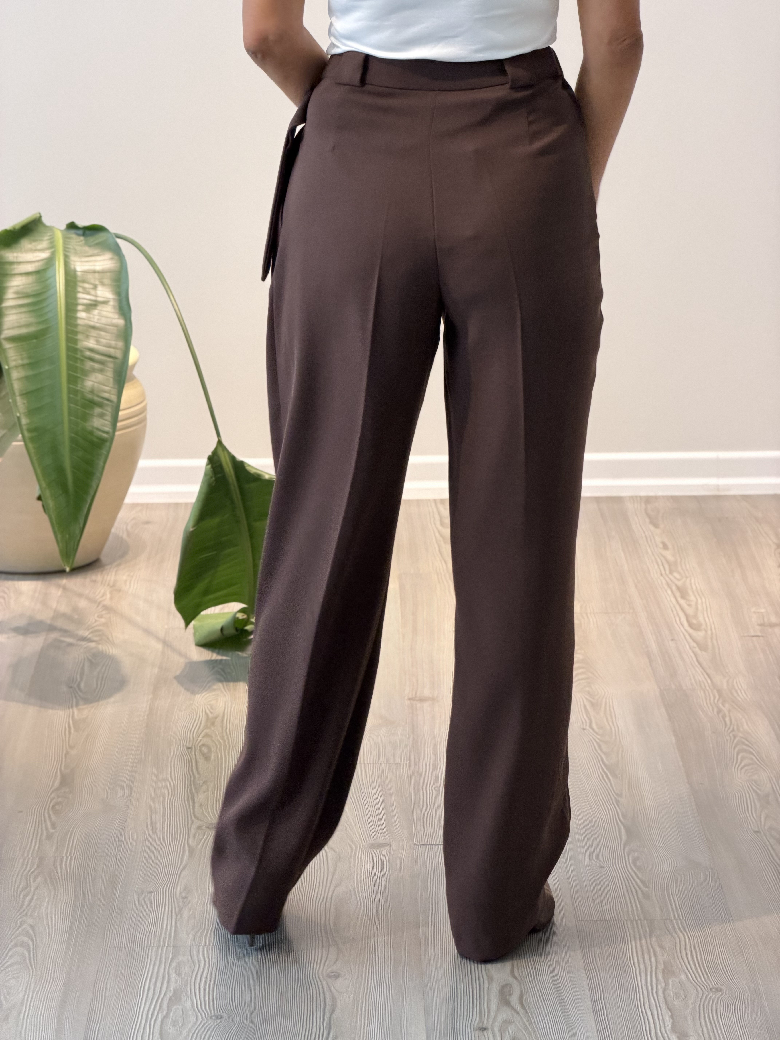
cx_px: 390
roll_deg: +0.2
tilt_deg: -14.8
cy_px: 520
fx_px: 3004
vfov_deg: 19.6
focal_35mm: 100
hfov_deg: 14.8
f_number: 2.8
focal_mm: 16.89
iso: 320
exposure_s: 1/121
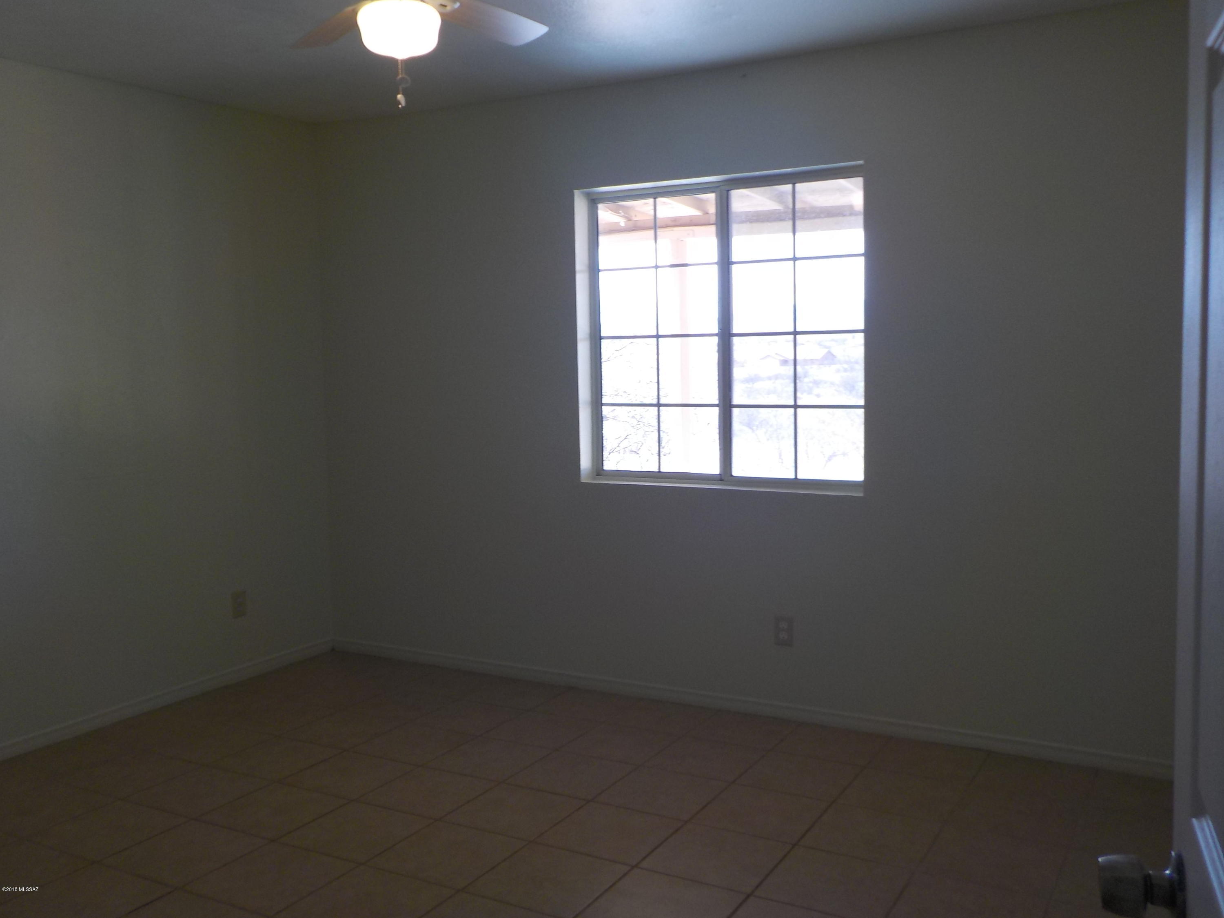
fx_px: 1061
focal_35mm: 30
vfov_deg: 46.8
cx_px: 612
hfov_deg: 60.0
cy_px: 459
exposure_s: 1/80
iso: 125
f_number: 3.3
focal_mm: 4.1
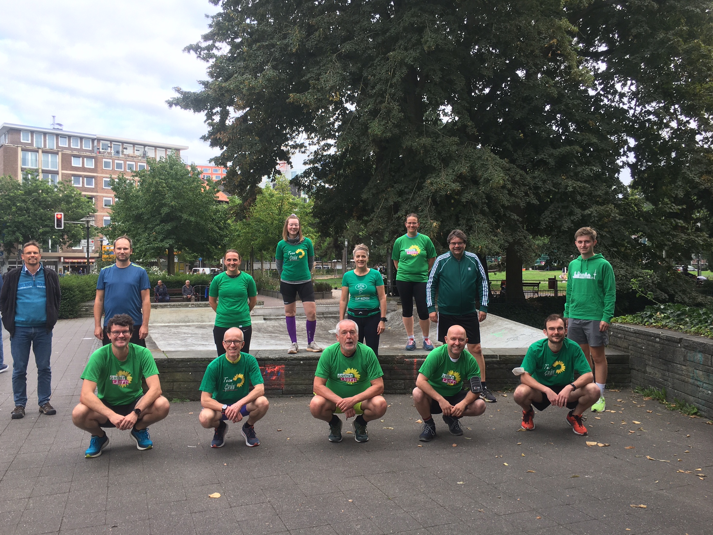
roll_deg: +0.4
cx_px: 345
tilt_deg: -0.2
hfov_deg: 59.9
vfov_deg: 46.8
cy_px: 259
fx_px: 618
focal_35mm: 30
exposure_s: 1/107
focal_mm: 4.15
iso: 25
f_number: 2.2
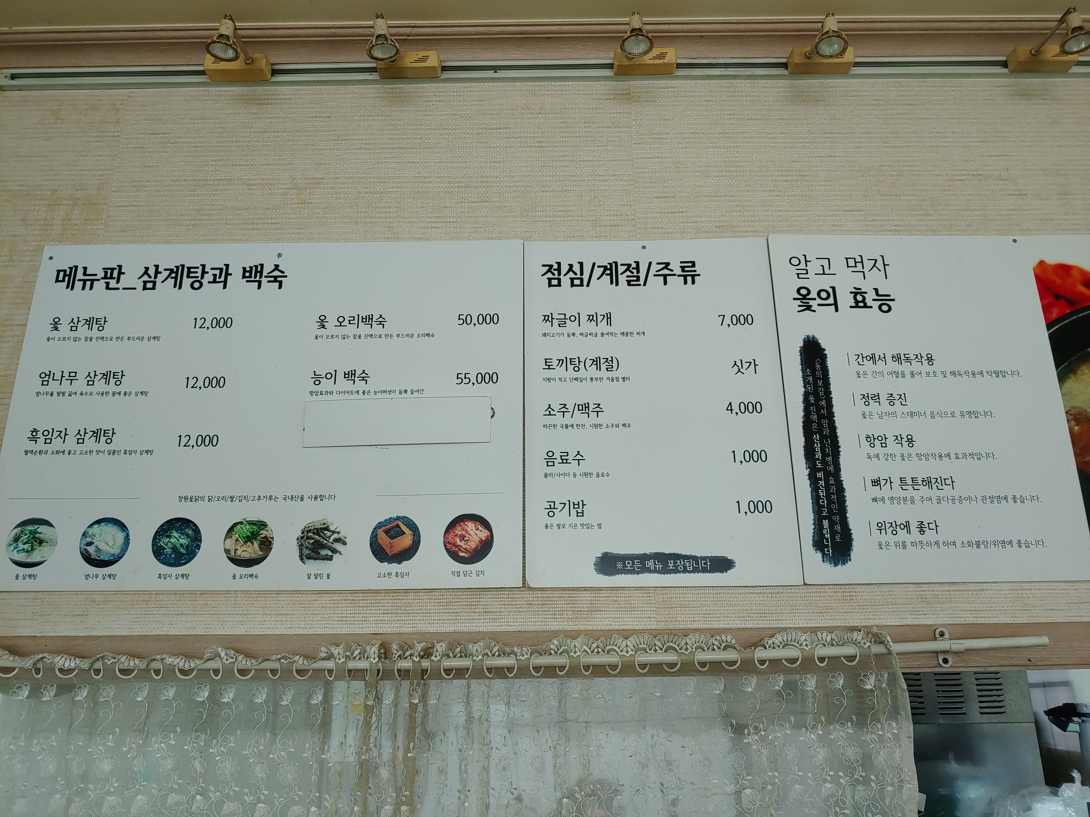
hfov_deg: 69.4
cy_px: 408
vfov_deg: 54.9
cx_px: 545
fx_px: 787
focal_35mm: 25
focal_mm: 4.23
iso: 50
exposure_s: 1/60
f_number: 1.5
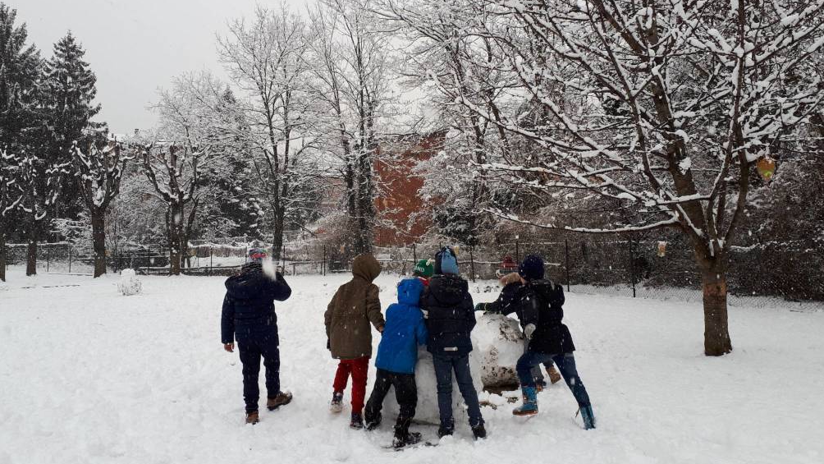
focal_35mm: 30
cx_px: 406
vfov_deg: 38.6
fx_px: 656
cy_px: 168
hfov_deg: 64.3
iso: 40
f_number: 1.9
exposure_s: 1/327
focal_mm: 3.6
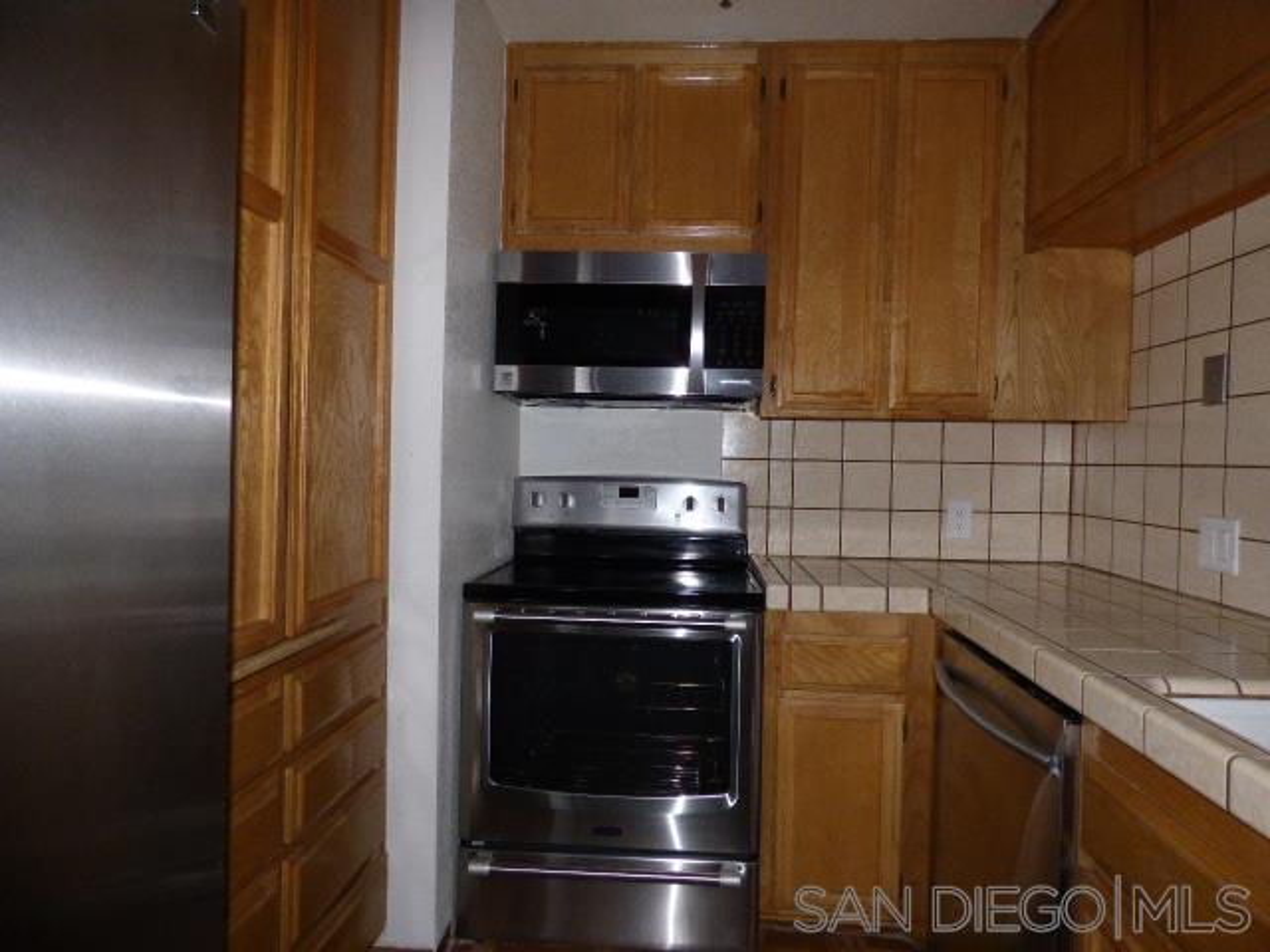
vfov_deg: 66.0
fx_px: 734
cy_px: 476
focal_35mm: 20
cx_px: 635
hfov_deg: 81.7
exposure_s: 1/60
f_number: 2.8
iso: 400
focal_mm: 3.58
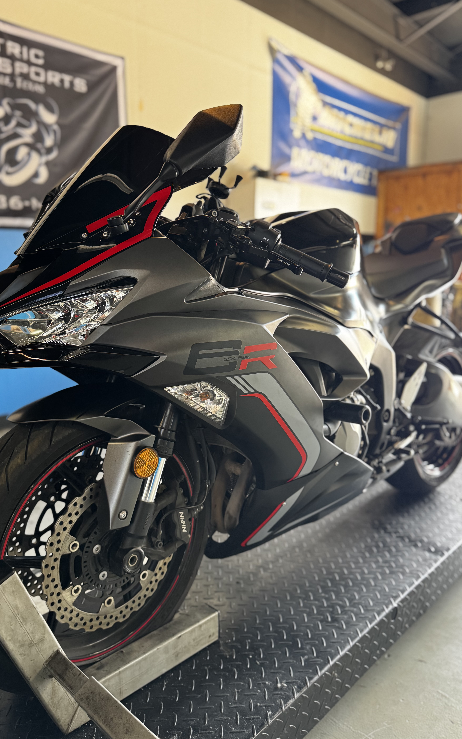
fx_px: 524
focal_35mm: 26
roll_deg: +1.5
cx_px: 219
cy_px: 365
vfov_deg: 70.4
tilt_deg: -10.1
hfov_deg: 47.6
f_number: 1.78
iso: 400
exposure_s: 1/60
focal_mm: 6.76
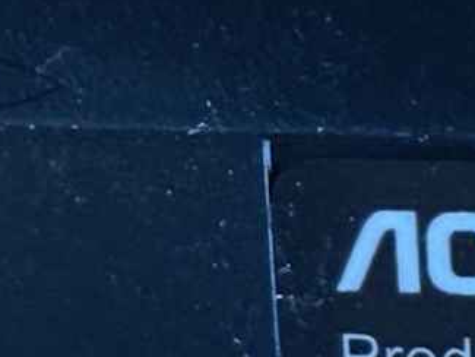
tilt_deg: -75.6
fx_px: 4502
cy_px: 345
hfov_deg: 5.8
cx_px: 1193
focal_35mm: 328
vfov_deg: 4.5
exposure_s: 1/40
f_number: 1.6
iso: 320
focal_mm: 5.96
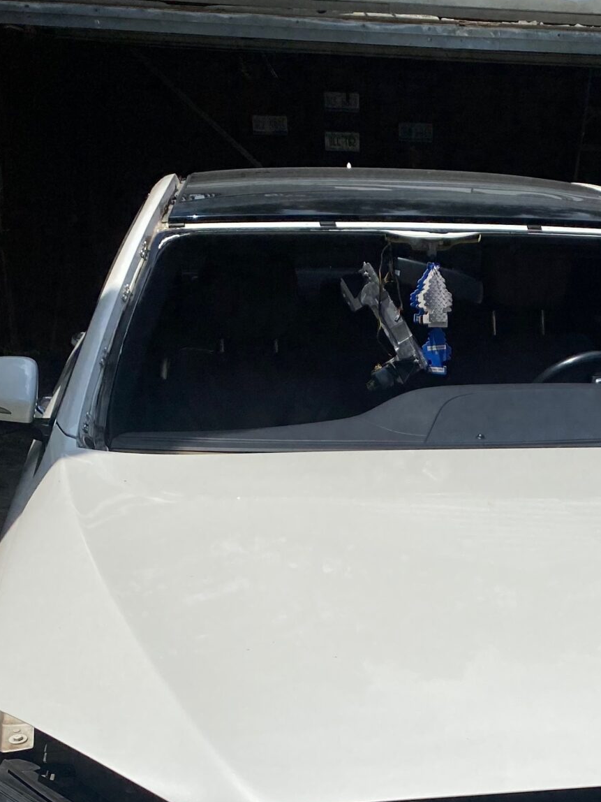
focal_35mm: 58
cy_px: 730
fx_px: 1343
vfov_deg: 31.6
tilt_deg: -21.9
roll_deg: -2.5
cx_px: 533
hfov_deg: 24.6
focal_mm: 4.25
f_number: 1.8
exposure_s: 1/7692
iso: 32
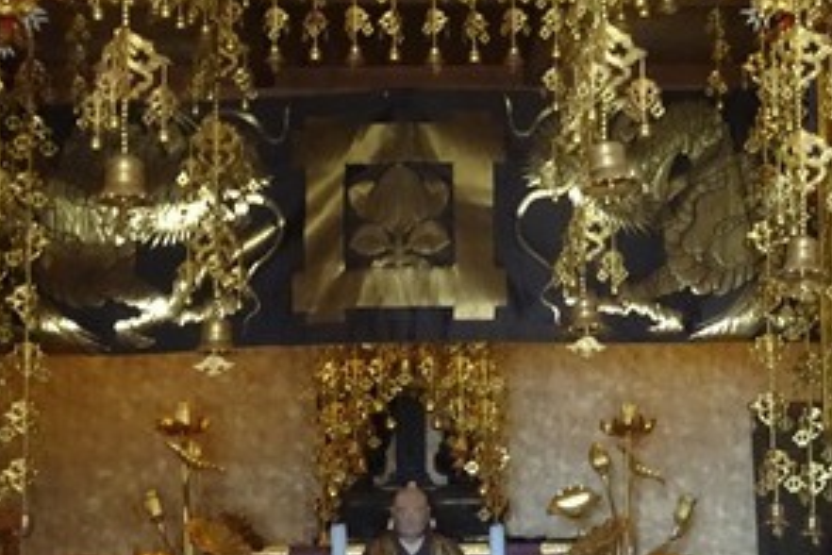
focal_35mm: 109
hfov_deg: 18.7
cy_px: 460
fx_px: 2519
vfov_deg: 12.5
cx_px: 475
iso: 800
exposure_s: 1/20
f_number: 4.5
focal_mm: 7.58
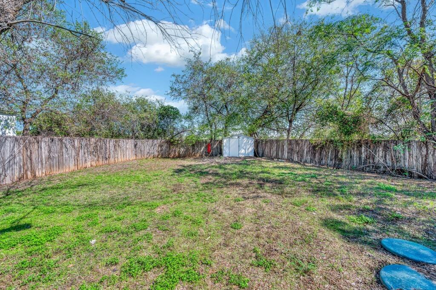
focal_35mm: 14
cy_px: 145
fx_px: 169
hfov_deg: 104.3
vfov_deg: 81.1
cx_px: 218
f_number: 8
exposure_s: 1/200
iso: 100
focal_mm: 14
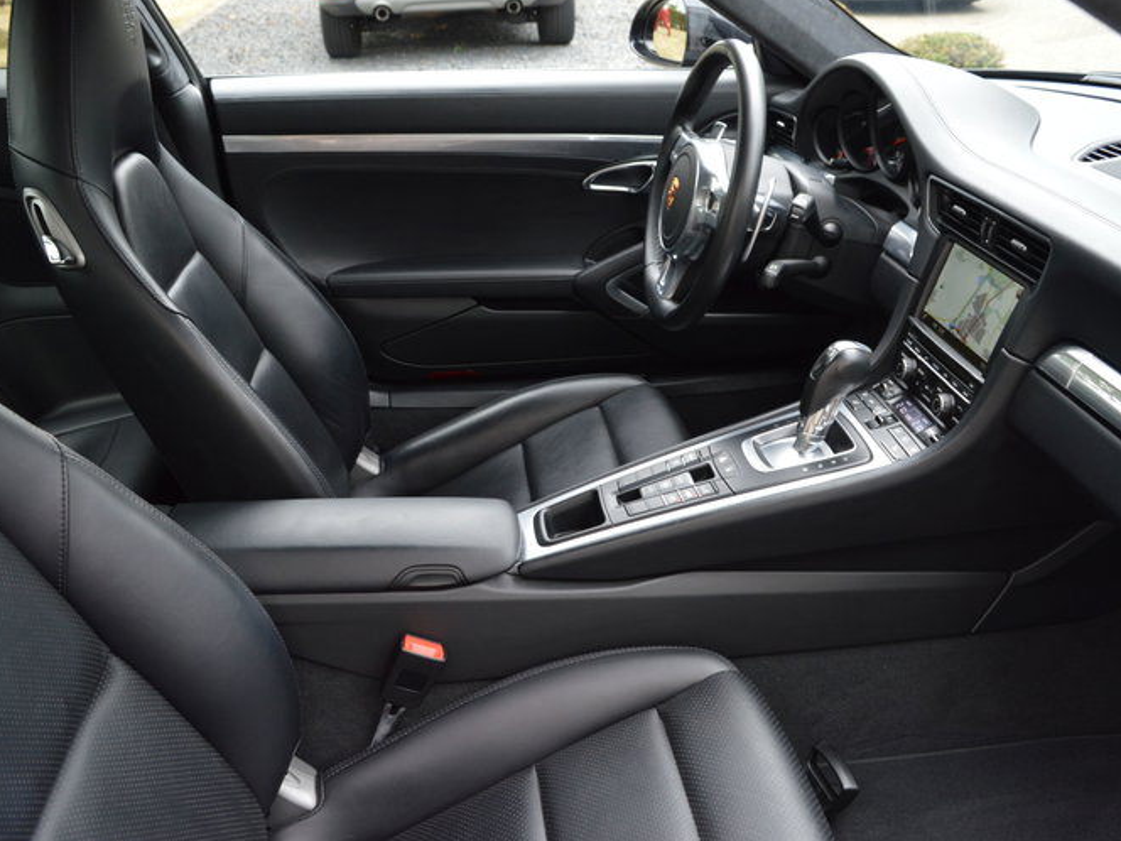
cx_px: 555
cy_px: 411
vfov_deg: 46.8
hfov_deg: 60.0
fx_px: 972
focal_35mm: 30
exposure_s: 1/100
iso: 400
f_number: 5
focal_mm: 18
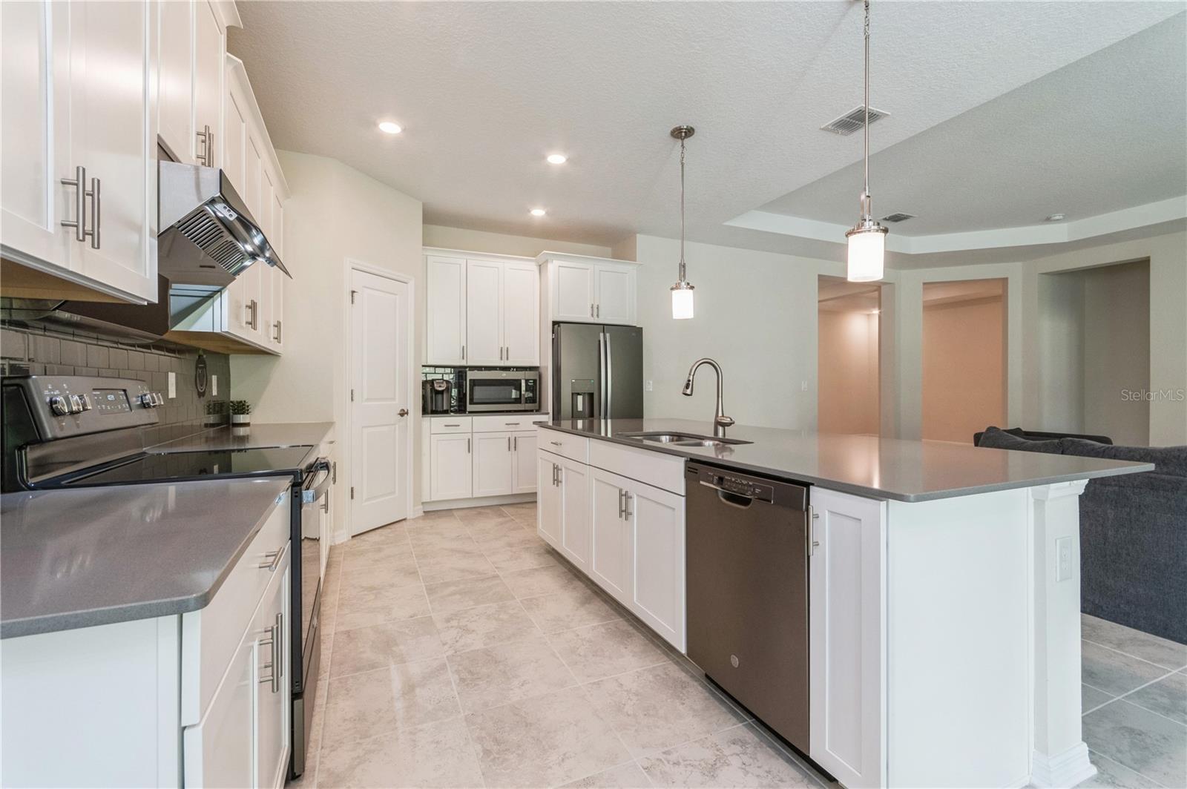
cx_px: 594
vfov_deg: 77.2
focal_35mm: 15
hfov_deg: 100.4
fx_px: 494
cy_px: 394
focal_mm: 10
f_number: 9
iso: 400
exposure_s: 1/25
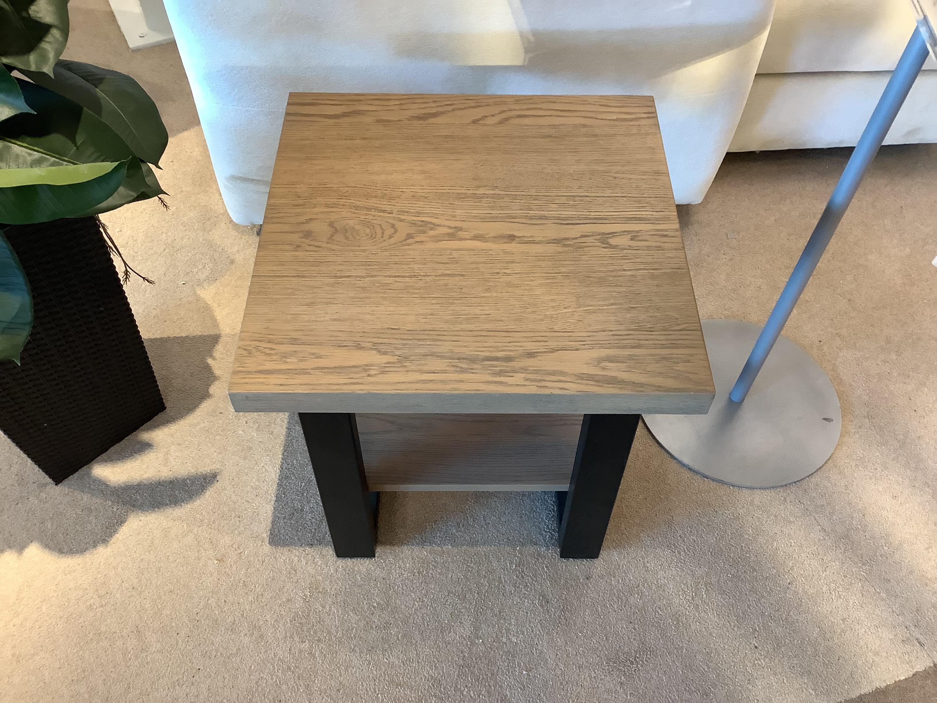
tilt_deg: -54.1
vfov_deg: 45.4
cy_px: 352
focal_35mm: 31
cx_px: 468
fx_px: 839
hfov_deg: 58.4
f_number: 2.4
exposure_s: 1/50
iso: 160
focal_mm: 3.3
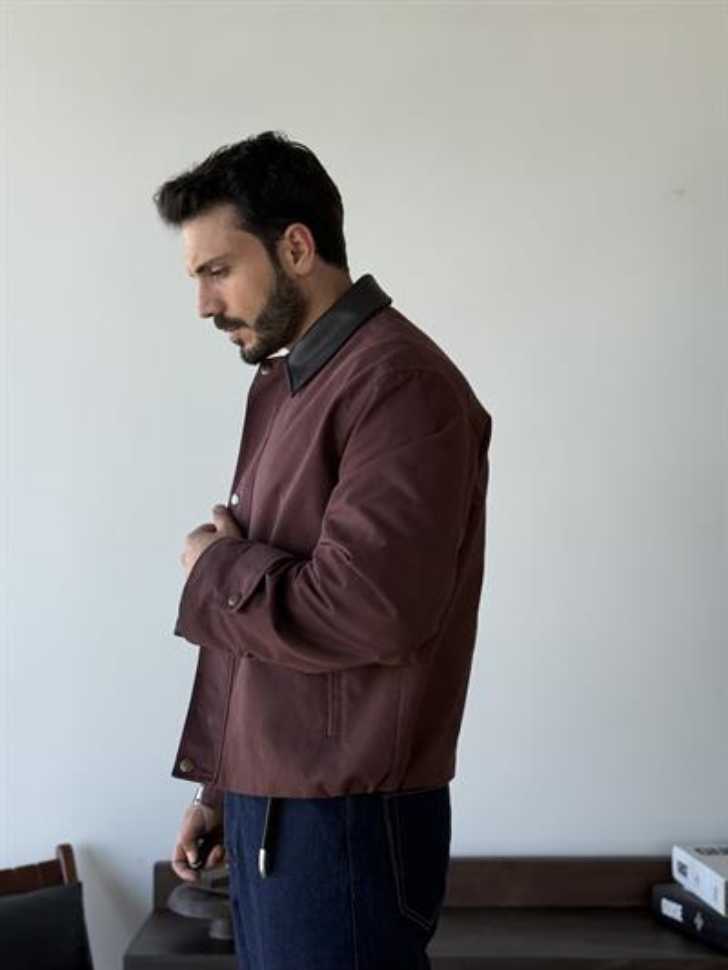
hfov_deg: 30.3
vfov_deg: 39.6
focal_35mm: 48
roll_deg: +0.2
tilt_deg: +1.9
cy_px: 485
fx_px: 1345
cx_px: 364
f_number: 1.78
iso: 80
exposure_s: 1/290
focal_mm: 6.76
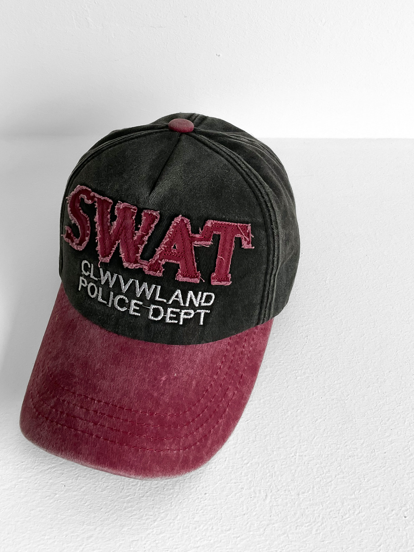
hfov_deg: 38.6
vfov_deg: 49.8
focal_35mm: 37
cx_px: 187
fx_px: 590
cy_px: 216
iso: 50
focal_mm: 3
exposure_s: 1/120
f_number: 1.8
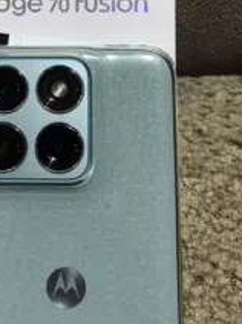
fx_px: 495
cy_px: 58
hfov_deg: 27.1
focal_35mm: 53
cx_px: 61
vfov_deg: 34.9
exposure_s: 1/25
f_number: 1.8
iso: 40
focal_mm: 3.99
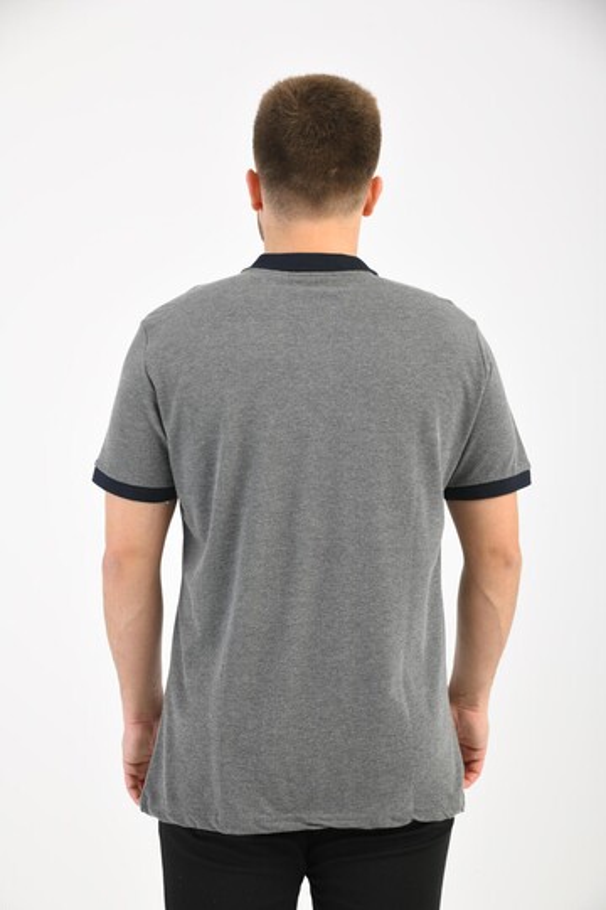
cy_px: 455
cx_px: 303
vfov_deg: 30.5
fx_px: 1666
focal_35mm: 66
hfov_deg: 20.6
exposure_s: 1/160
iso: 100
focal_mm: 66
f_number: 7.1
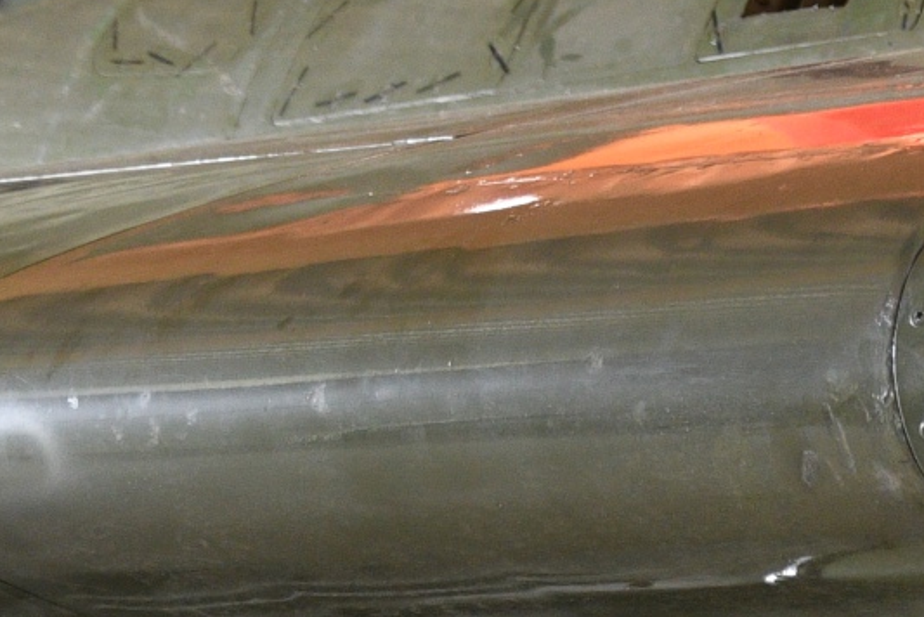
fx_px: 3467
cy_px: 1366
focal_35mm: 135
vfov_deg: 9.3
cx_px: 1761
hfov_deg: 13.4
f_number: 3.5
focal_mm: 20
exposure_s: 1/50
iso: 800
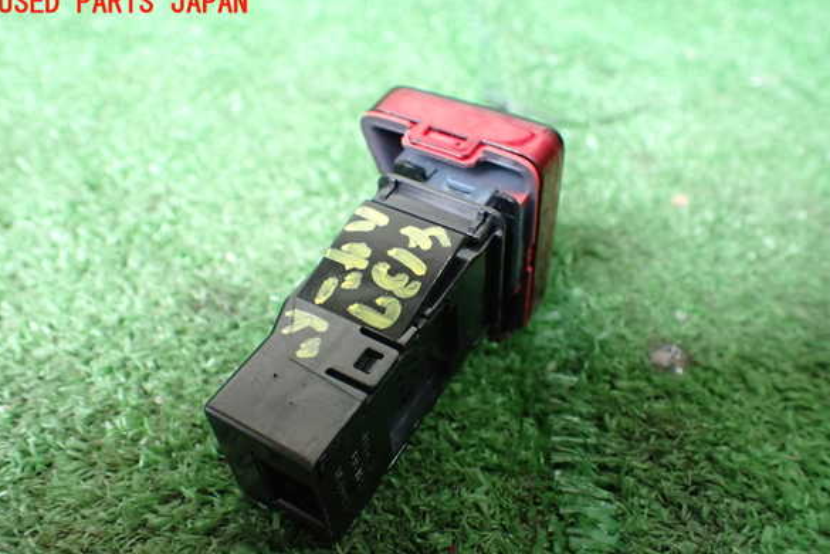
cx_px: 416
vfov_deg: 41.1
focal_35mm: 32
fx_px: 738
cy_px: 305
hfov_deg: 58.7
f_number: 2.3
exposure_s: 1/50
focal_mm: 5.4
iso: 800
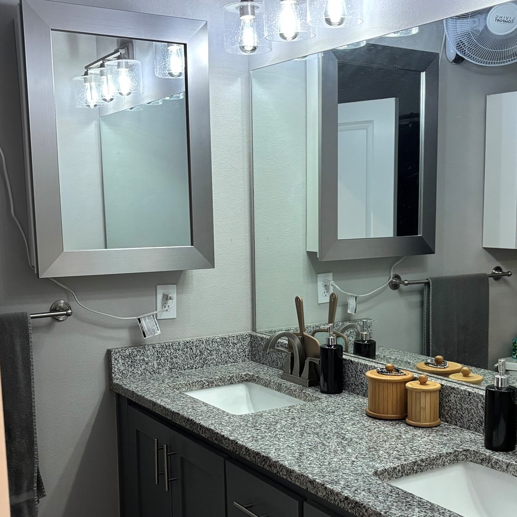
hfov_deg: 36.7
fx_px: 777
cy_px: 330
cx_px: 287
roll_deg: +0.3
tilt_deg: -9.4
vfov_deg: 36.5
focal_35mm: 46
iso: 250
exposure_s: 1/60
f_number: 1.6
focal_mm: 5.96
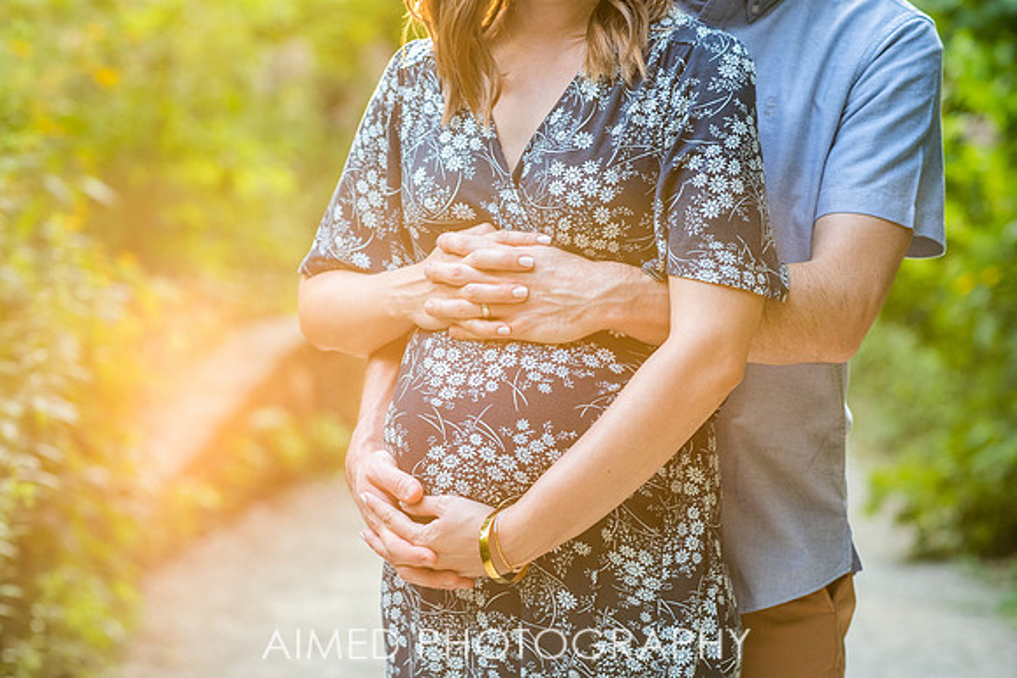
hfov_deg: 20.8
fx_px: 2764
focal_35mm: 98
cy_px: 377
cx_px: 446
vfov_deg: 14.0
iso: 1000
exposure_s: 1/400
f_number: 3.2
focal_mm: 85
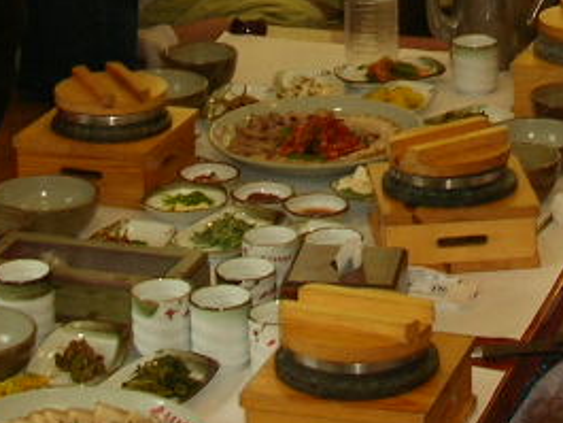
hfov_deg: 14.6
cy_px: -196
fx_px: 2197
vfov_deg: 10.6
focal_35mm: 135
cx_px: 344
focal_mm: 5.8
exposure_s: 1/30
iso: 55
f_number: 3
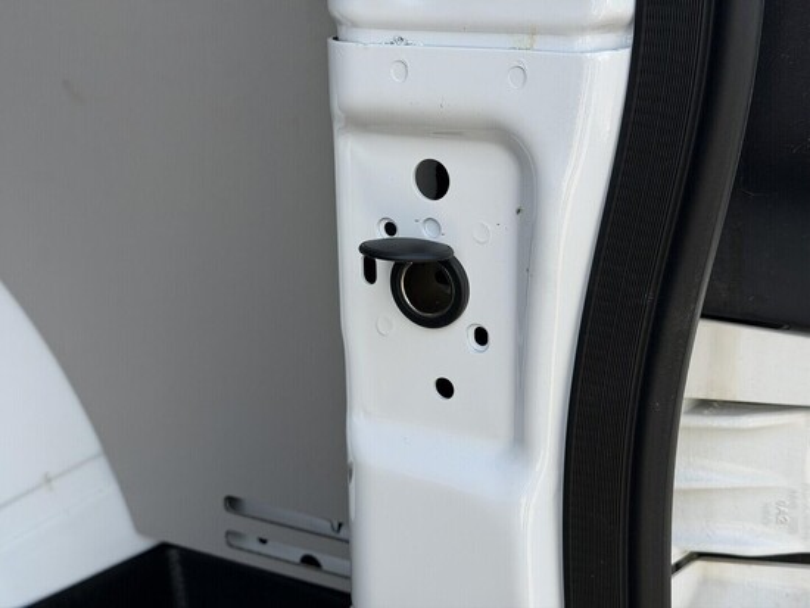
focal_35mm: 48
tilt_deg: -18.2
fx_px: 1124
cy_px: 304
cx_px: 405
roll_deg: -0.2
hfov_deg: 39.6
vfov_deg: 30.3
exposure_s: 1/719
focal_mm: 6.76
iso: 64
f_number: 1.78
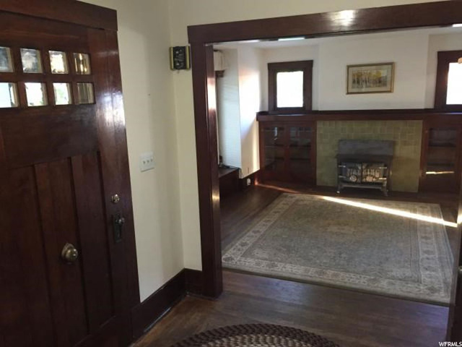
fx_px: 387
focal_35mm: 29
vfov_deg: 48.2
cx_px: 231
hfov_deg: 61.7
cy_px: 174
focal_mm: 4.15
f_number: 2.2
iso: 250
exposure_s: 1/20
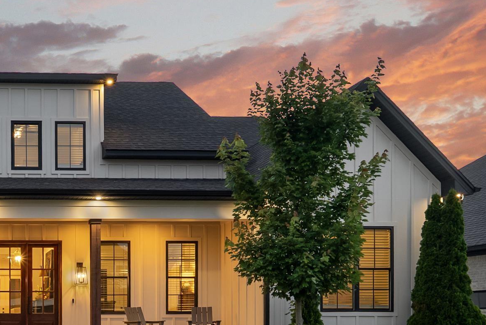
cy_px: 239
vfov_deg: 28.2
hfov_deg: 36.5
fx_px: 639
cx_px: -24
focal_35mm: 47
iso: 640
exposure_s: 1/6
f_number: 7.1
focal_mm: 18.5
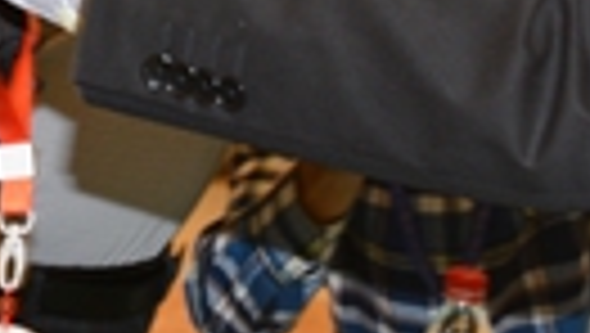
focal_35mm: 230
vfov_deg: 5.2
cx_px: -167
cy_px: -315
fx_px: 3602
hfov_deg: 9.2
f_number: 6.3
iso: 1400
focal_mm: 48
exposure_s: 1/60
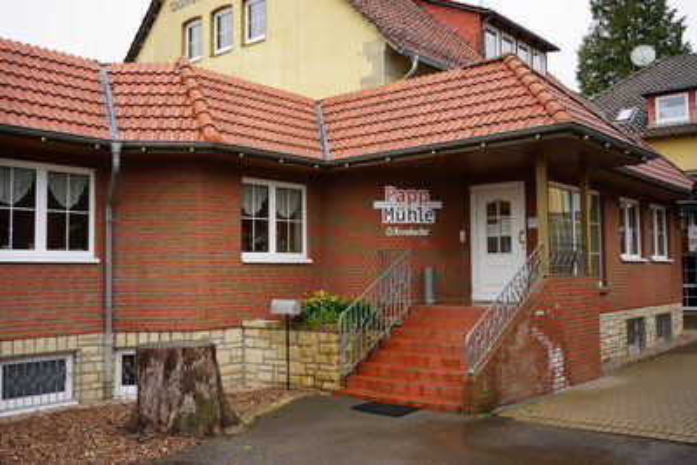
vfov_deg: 37.9
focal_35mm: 35
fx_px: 678
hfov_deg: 54.4
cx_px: 348
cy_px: 232
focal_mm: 35
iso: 125
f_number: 5.6
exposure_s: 1/80
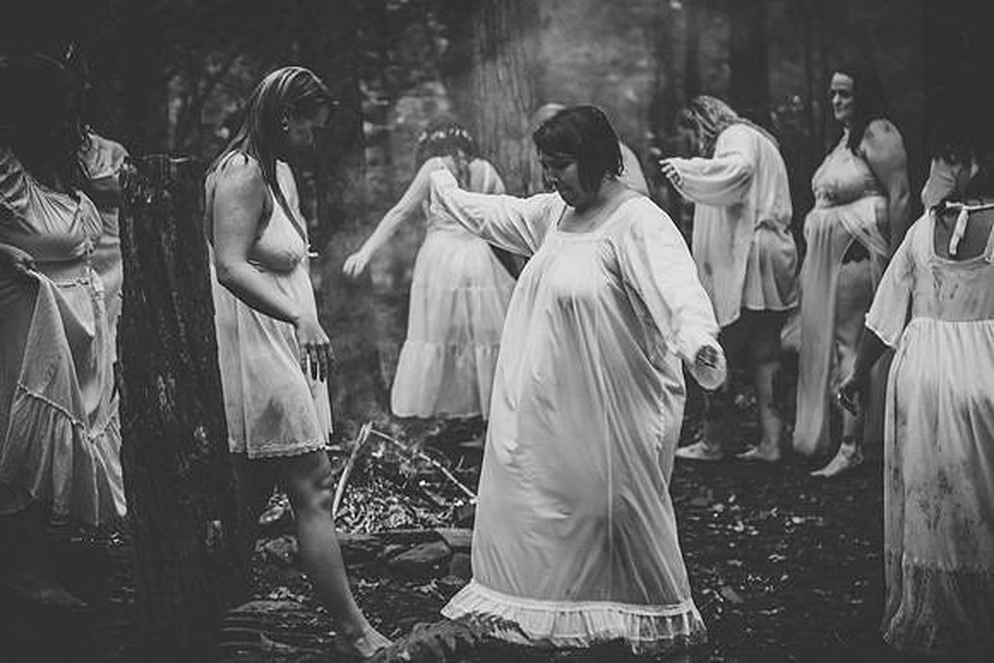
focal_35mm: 70
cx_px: 497
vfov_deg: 19.5
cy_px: 332
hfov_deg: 28.8
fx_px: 1933
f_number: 2.8
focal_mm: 70
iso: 1000
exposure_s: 1/160
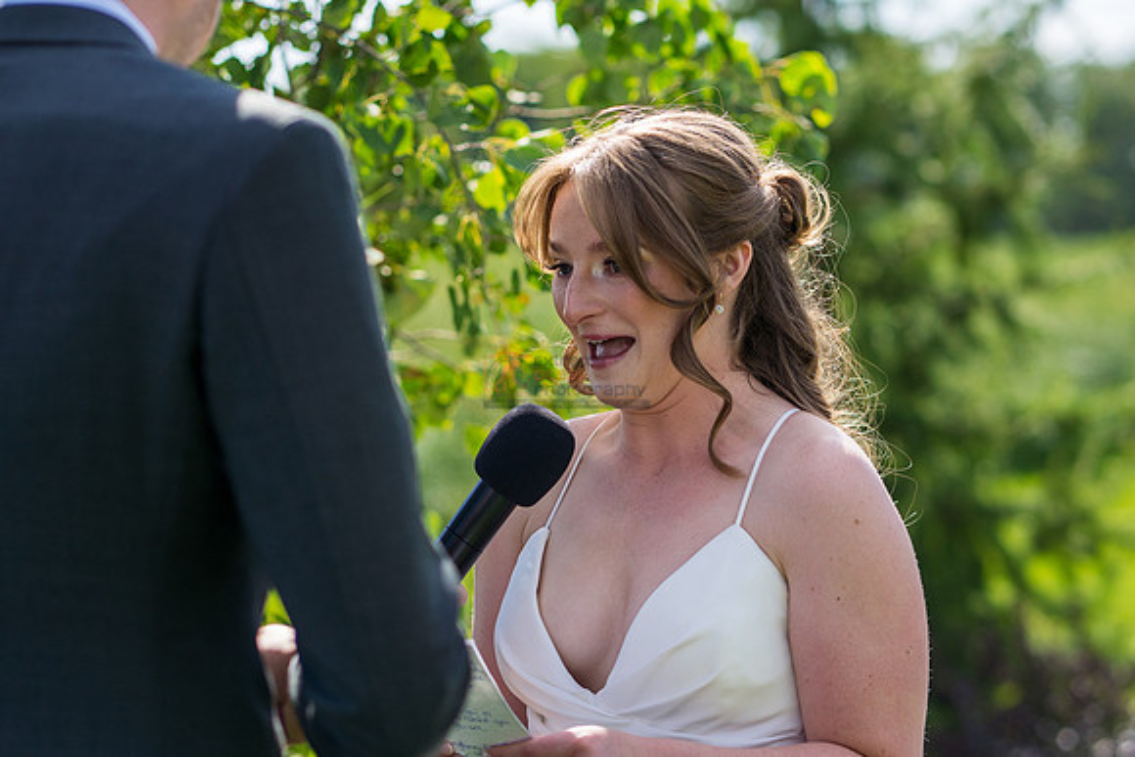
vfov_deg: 10.8
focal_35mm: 127
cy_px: 378
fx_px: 4005
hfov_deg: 16.1
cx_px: 568
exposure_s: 1/3200
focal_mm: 85
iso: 250
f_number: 2.8
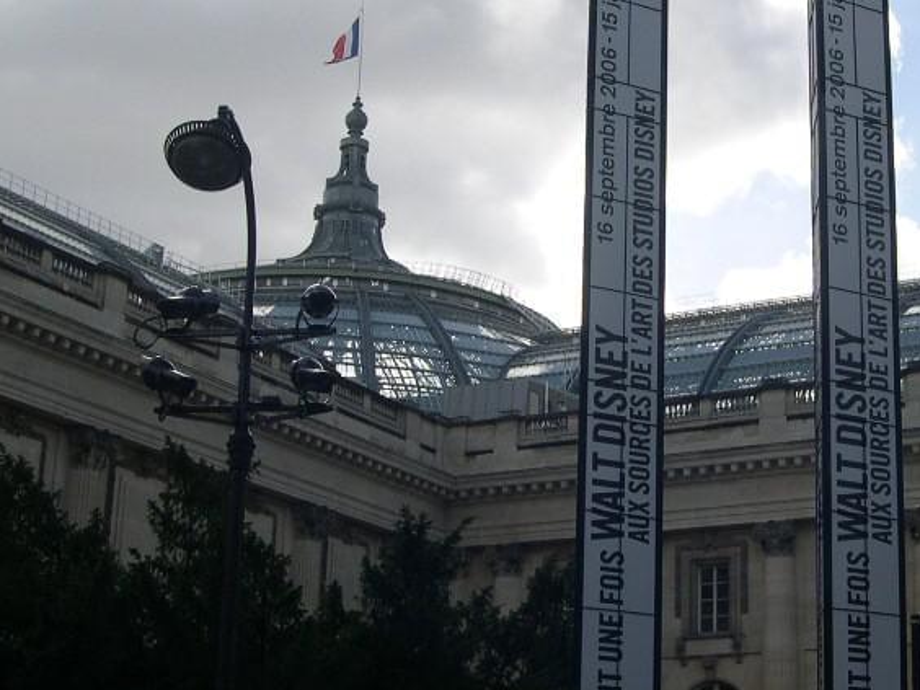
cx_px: 587
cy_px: 312
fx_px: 1834
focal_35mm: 69
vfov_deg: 21.3
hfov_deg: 28.0
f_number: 7.6
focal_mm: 8
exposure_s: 1/224
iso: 100
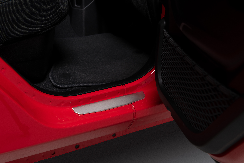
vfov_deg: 27.0
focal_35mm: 50
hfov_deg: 39.6
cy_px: 82
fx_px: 339
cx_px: 122
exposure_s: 1/160
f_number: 8
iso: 100
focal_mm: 50
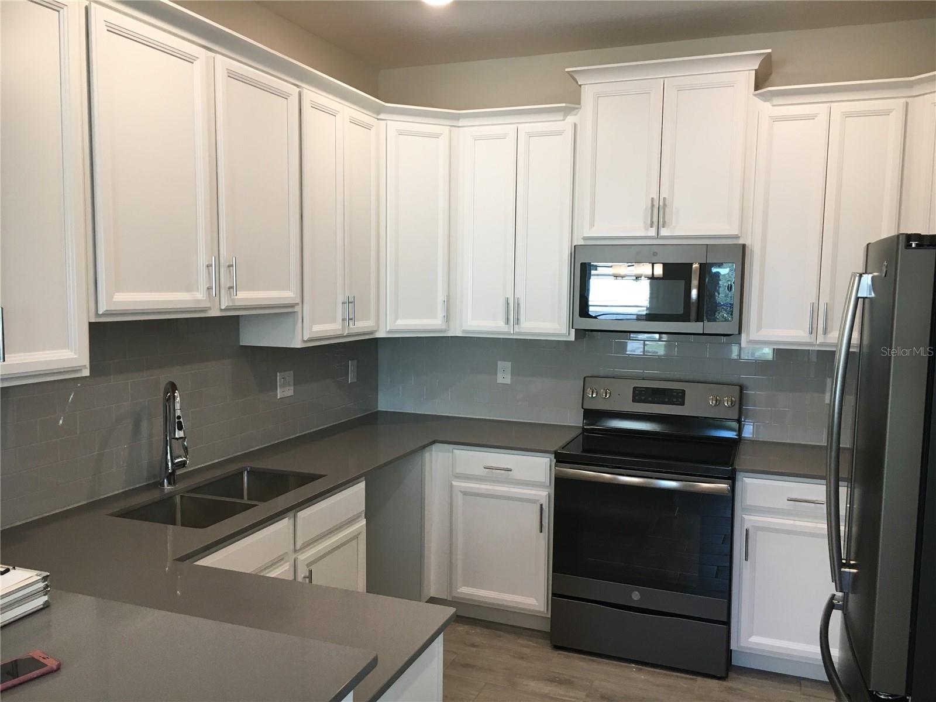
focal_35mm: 29
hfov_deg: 61.7
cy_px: 351
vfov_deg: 48.2
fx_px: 784
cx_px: 468
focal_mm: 4.15
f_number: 2.2
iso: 40
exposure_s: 1/30
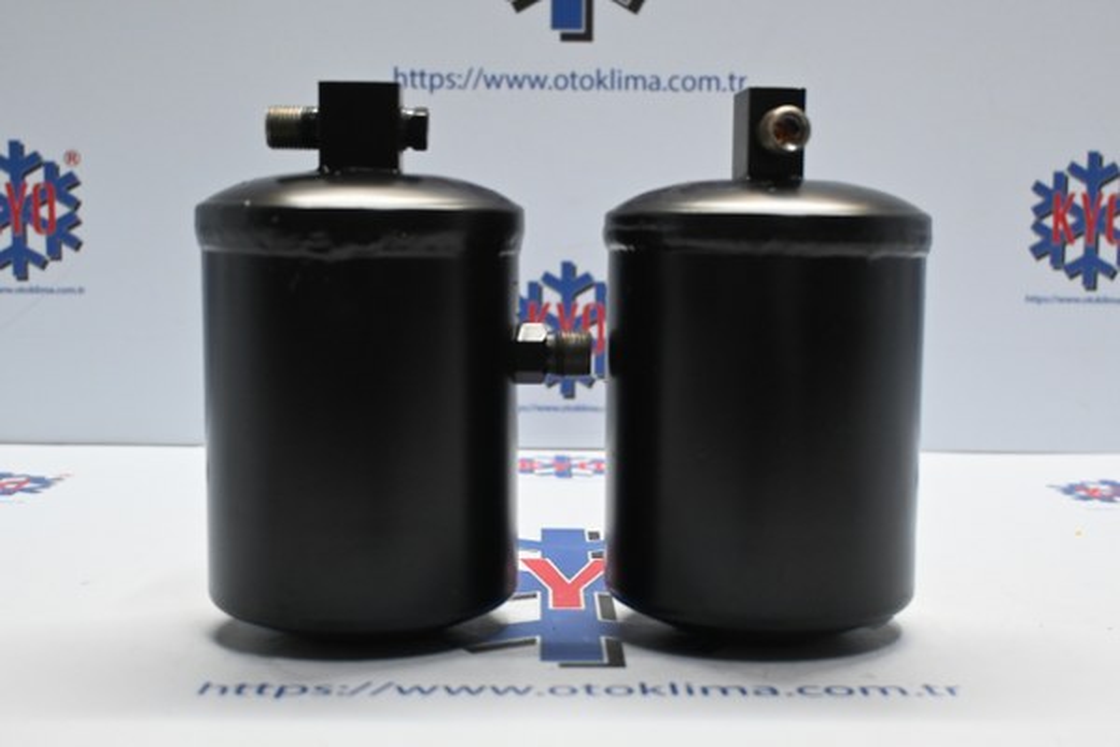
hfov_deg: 41.7
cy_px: 374
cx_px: 560
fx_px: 1470
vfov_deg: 28.5
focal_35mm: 47
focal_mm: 31.5
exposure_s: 1/125
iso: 2000
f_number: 5
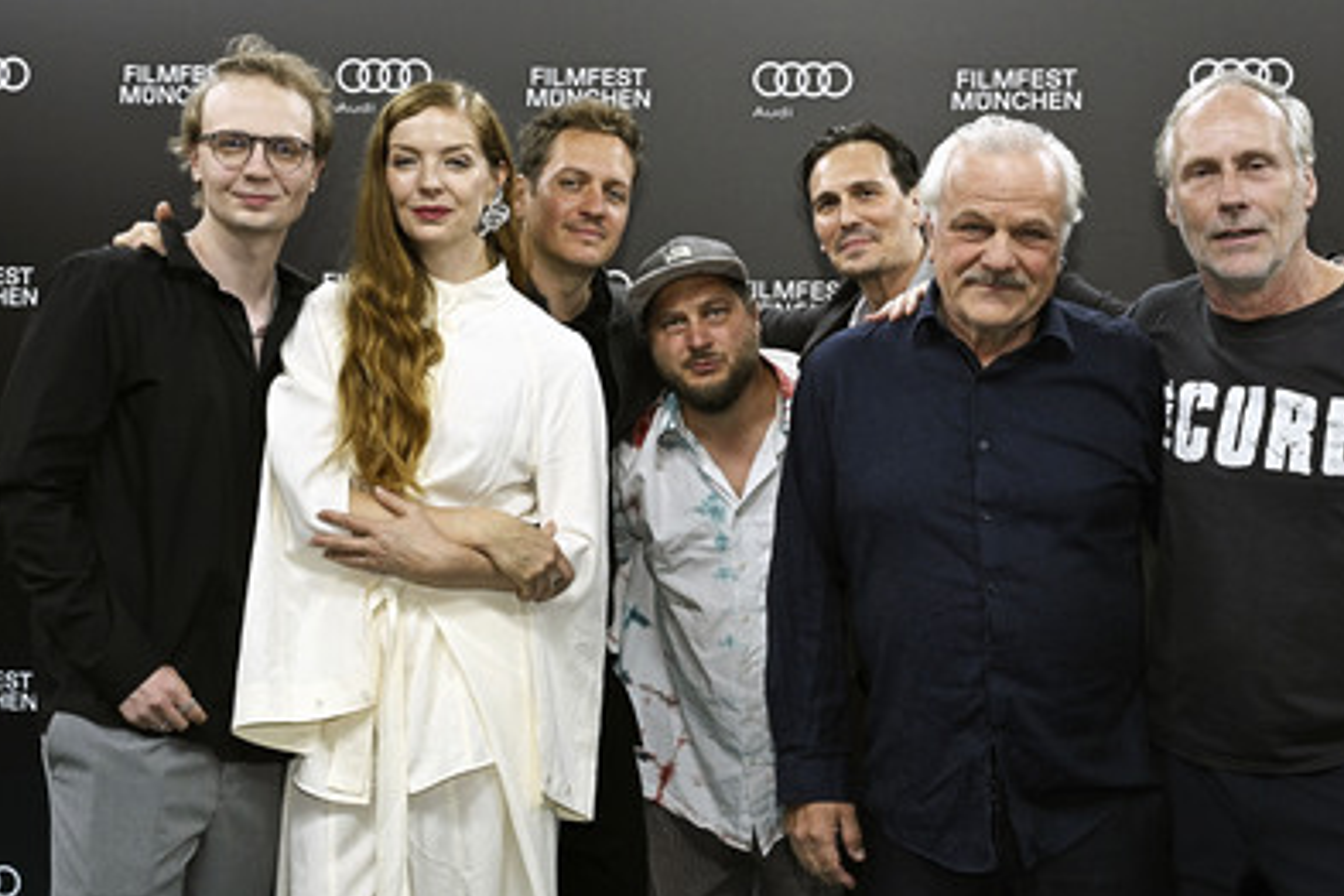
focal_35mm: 39
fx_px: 1456
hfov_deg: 49.5
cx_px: 744
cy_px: 499
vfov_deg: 34.2
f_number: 6.3
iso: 800
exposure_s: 1/200
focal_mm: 34
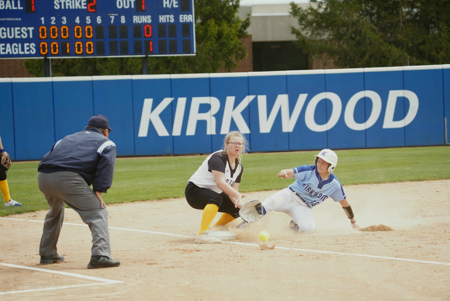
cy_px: 150
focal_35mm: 158
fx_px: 1976
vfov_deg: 8.7
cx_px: 225
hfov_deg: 13.0
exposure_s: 1/1000
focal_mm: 158
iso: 640
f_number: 5.6
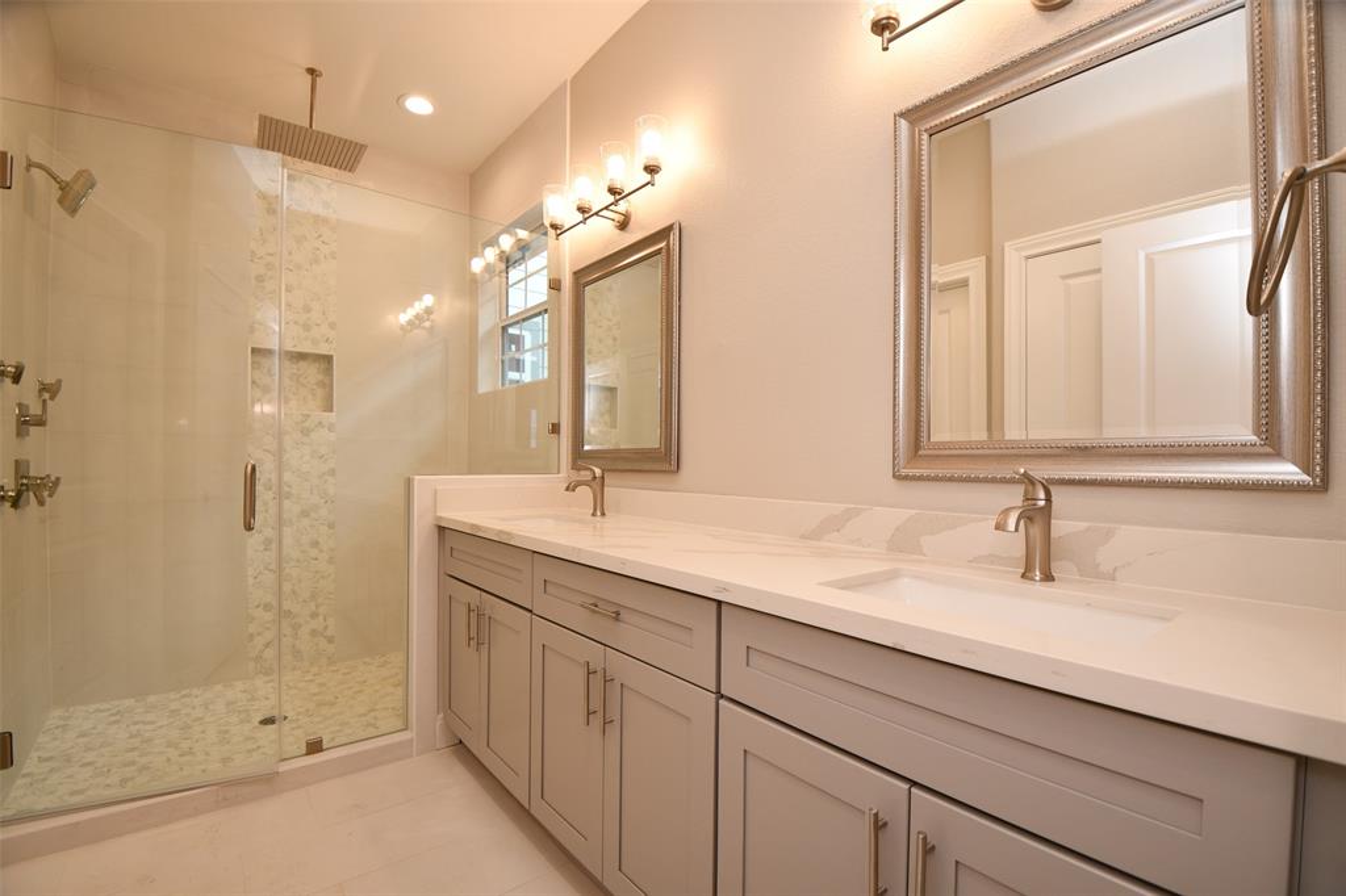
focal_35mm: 15
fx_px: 561
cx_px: 673
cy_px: 448
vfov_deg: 77.3
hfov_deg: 100.4
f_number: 4.5
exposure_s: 1/80
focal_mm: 10
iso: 200
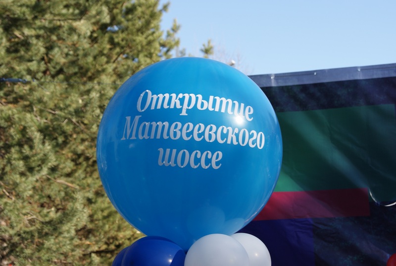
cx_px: 198
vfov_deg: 16.6
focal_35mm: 82
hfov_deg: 24.6
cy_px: 133
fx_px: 909
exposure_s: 1/160
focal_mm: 55
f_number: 7.1
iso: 100
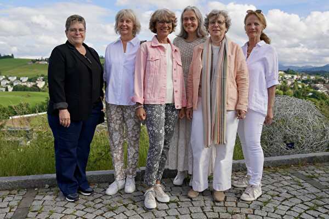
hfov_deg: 67.4
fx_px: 247
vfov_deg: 47.9
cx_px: 164
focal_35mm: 27
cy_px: 110
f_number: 4.5
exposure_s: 1/500
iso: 100
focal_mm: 27
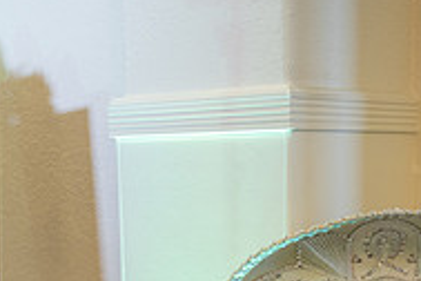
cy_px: 382
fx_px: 1111
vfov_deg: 13.8
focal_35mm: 95
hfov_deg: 21.4
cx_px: 160
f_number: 3.2
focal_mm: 31
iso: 640
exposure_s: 1/160
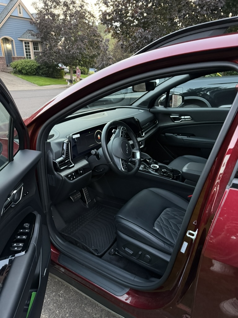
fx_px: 220
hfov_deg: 56.8
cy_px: 159
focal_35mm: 24
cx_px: 119
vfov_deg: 71.6
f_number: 1.78
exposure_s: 1/40
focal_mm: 6.76
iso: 1000
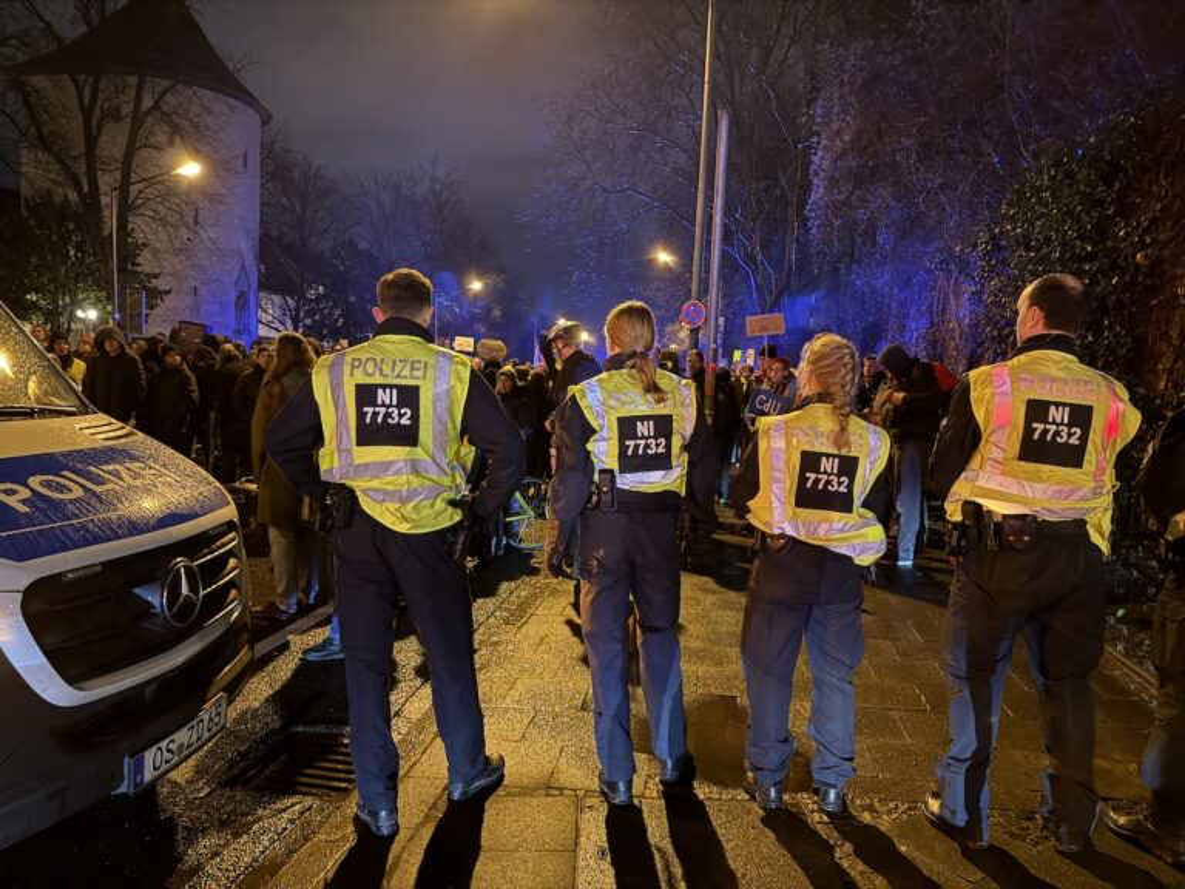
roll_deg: -1.7
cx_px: 592
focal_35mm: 24
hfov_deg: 71.6
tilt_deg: -4.3
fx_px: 822
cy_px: 444
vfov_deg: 56.8
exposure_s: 1/14
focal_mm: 6.76
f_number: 1.78
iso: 2000
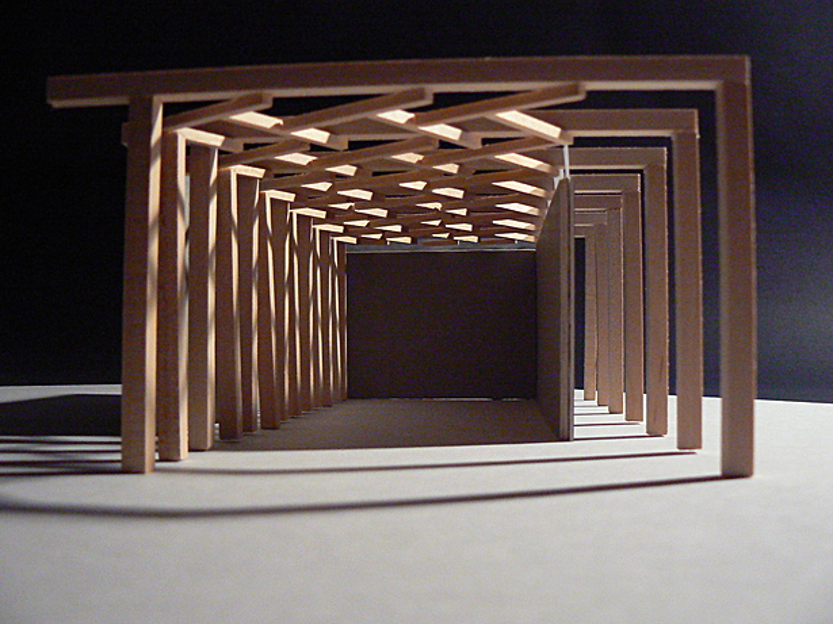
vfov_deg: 39.6
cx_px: 416
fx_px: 866
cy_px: 312
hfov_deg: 51.4
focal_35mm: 36
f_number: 2.8
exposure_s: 1/15
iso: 400
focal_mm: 6
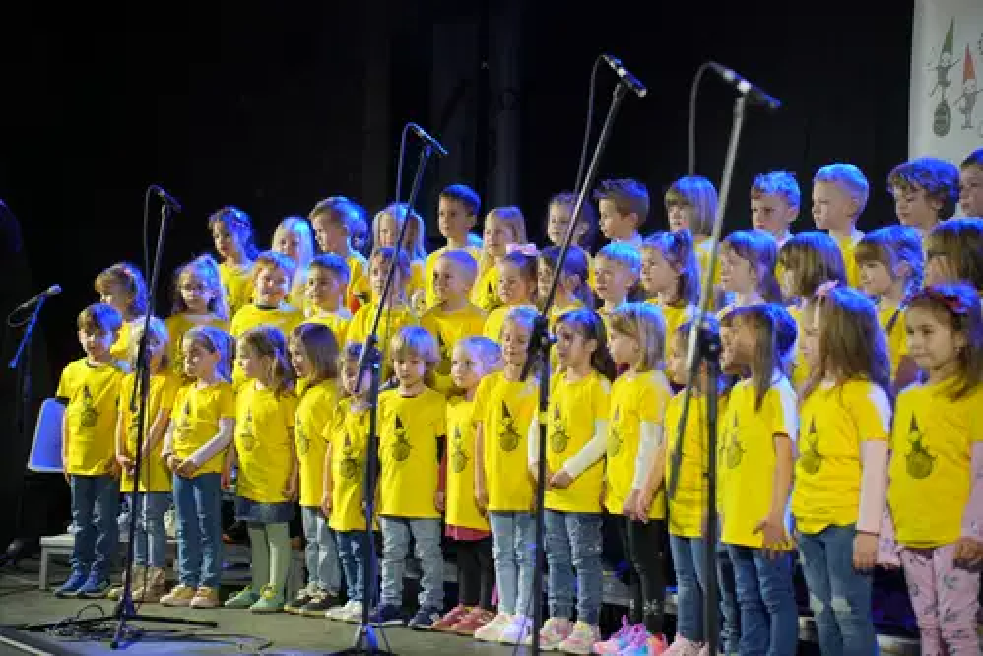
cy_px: 328
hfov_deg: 27.0
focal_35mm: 75
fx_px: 2048
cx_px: 492
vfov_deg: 18.2
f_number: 2.8
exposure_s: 1/80
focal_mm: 75
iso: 640
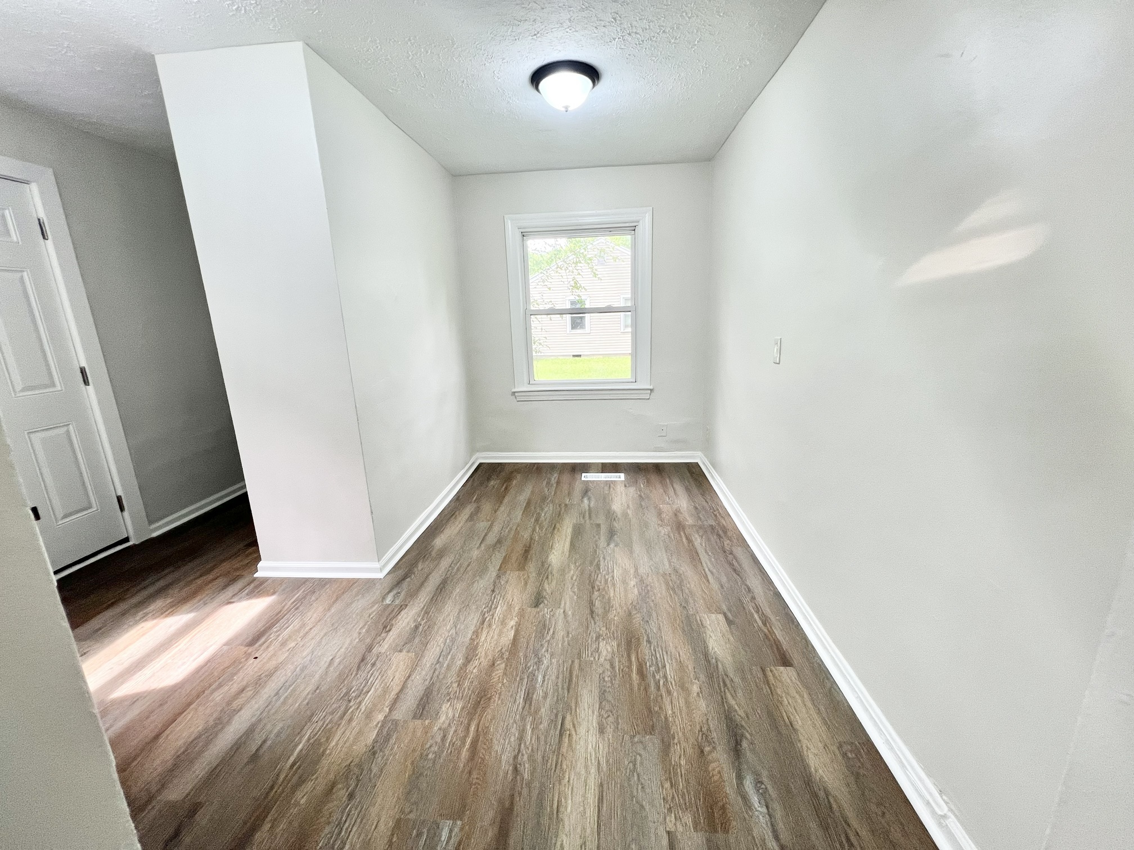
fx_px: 426
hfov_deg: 106.2
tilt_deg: -13.9
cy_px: 425
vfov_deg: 89.9
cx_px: 567
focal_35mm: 13
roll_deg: +2.1
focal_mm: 1.57
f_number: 1.8
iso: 100
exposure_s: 1/120
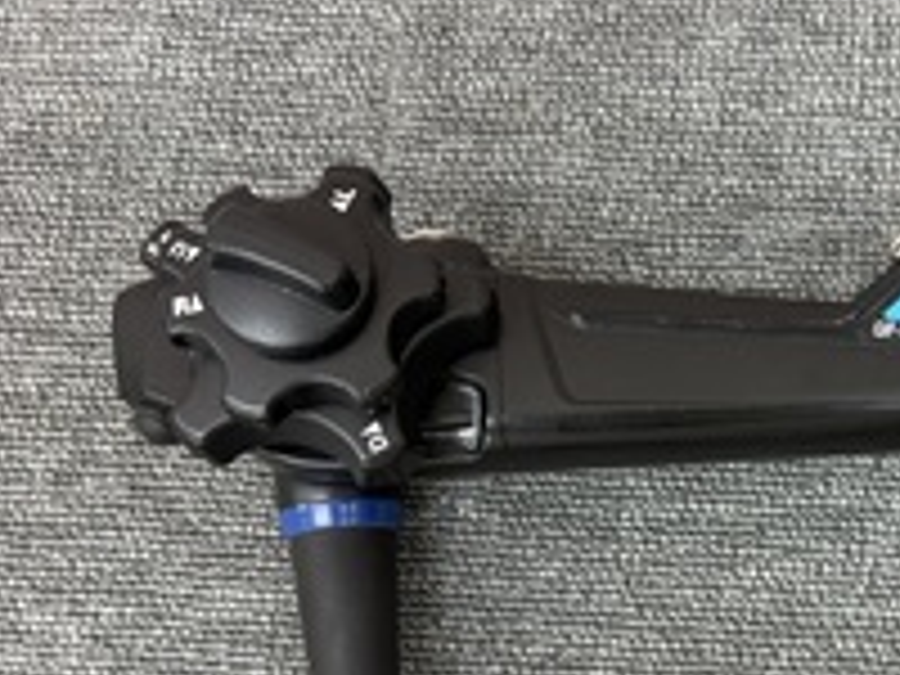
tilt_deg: -85.0
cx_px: 792
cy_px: 459
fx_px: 1352
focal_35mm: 52
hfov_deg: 34.9
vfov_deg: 27.8
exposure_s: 1/60
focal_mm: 5.96
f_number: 1.6
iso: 64
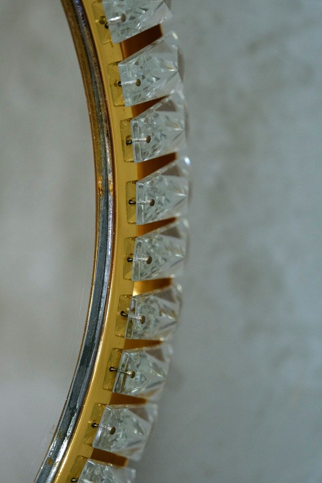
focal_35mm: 70
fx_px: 939
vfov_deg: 28.8
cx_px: 161
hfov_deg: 19.5
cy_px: 242
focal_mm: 46.6
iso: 2500
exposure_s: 1/70
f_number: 4
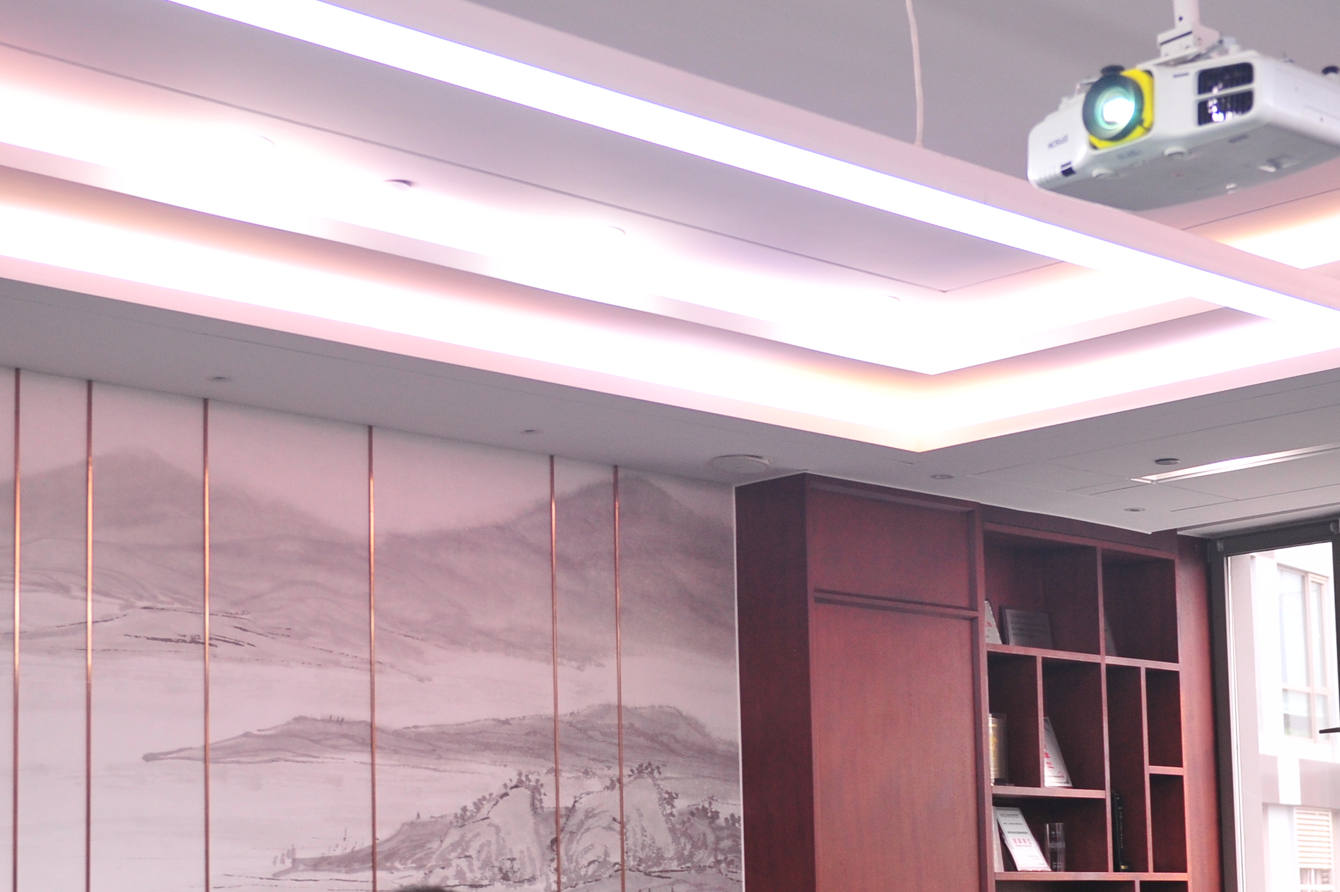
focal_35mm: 67
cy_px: 699
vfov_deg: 20.1
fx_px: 2492
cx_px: 629
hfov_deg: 30.1
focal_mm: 35
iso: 800
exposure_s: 1/100
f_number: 5
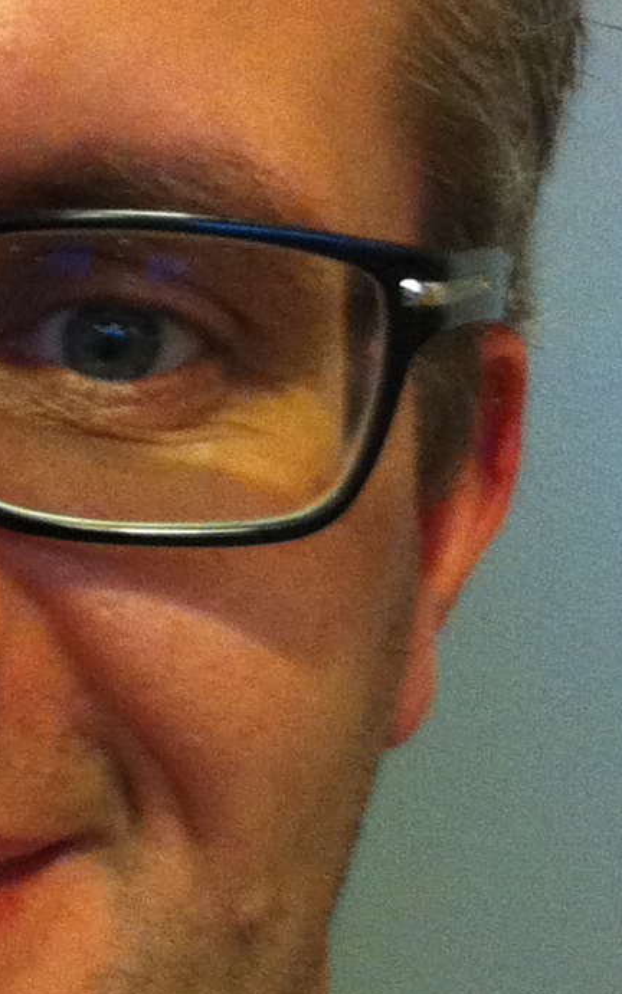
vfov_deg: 15.0
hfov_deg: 9.3
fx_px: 3769
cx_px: -112
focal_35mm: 139
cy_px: 760
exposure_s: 1/15
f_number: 2.8
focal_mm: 3.85
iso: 320
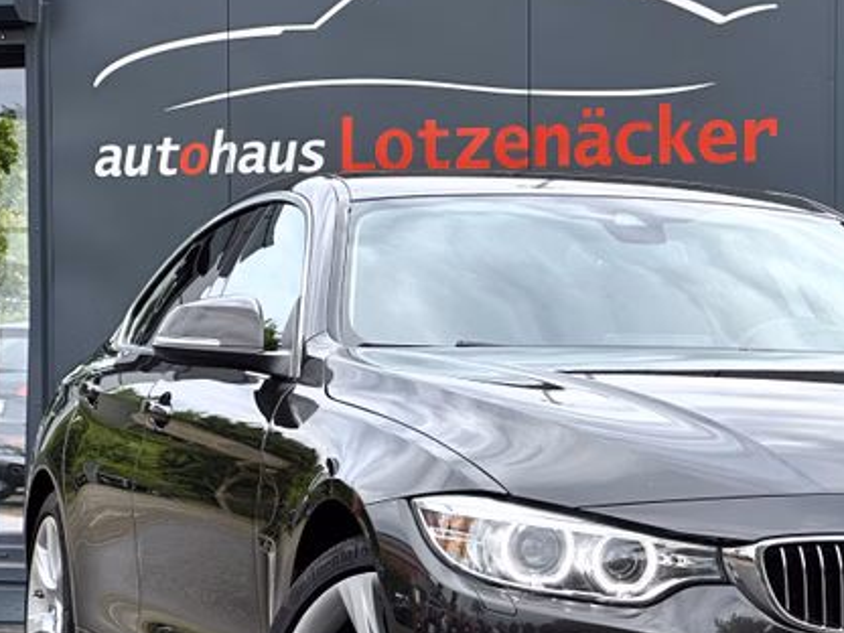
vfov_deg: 10.0
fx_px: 3609
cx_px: 704
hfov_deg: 13.3
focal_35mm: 148
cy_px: 550
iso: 32
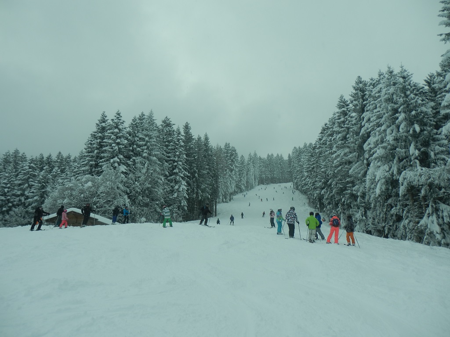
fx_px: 325
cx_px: 225
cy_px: 168
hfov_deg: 69.4
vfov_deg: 54.9
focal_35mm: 25
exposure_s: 1/160
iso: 80
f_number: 8.7
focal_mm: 4.5
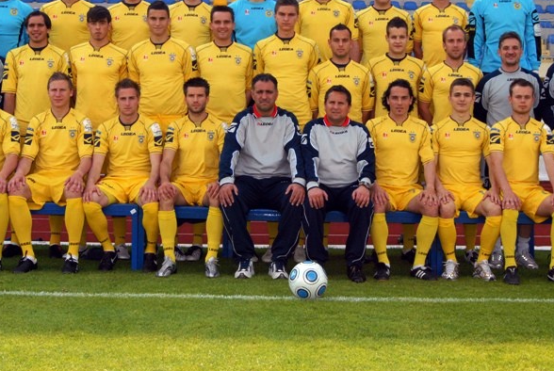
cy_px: 124
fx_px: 755
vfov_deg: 27.5
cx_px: 273
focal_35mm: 49
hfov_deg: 40.3
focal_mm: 24
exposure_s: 1/250
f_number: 13
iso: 400
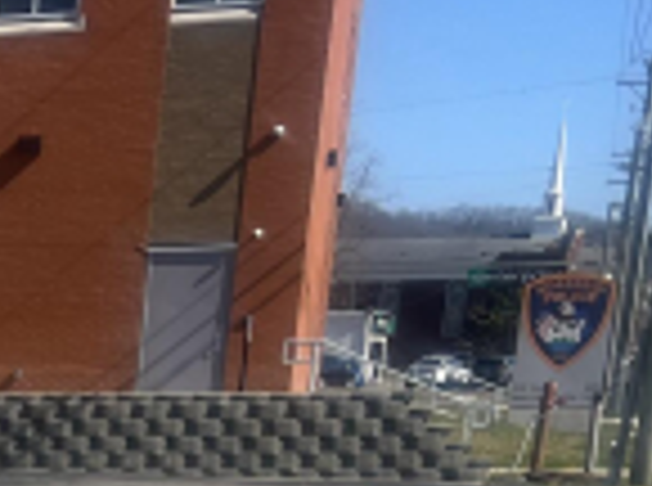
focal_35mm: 120
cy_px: 1030
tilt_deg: -17.2
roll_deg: -0.3
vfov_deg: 11.0
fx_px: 2255
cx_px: -618
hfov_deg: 14.1
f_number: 1.5
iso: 50
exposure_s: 1/5587
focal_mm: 5.7
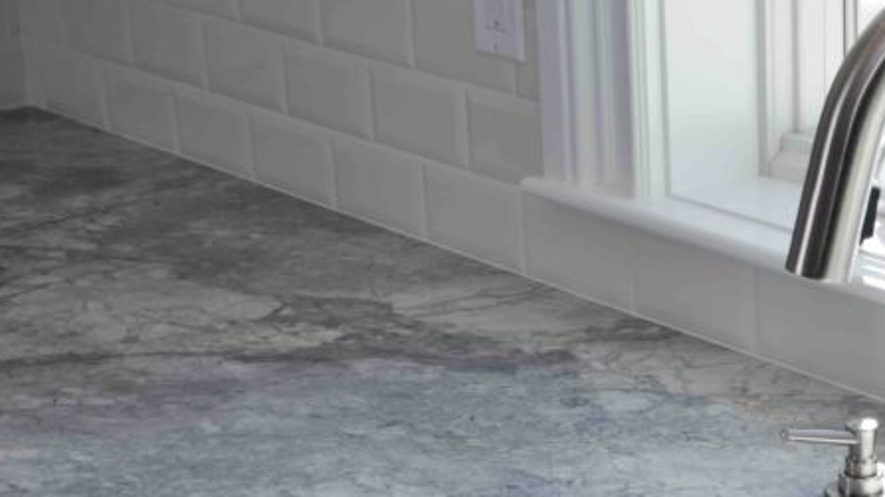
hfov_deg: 19.4
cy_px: 476
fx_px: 2533
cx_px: 830
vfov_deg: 11.1
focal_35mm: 108
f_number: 13
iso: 200
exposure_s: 1/20
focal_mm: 45
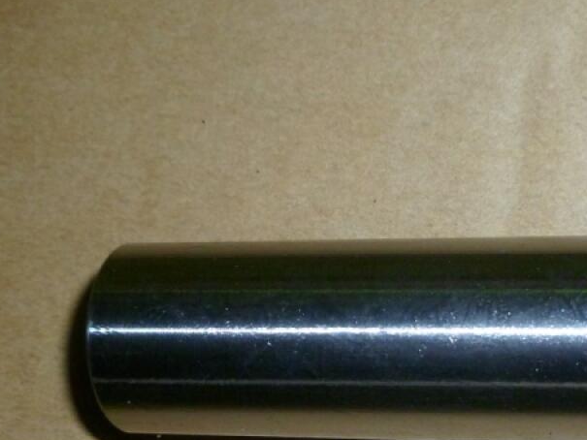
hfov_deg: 26.2
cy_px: 436
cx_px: 388
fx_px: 1255
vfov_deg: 19.4
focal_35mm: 74
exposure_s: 1/30
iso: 200
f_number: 3.3
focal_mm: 5
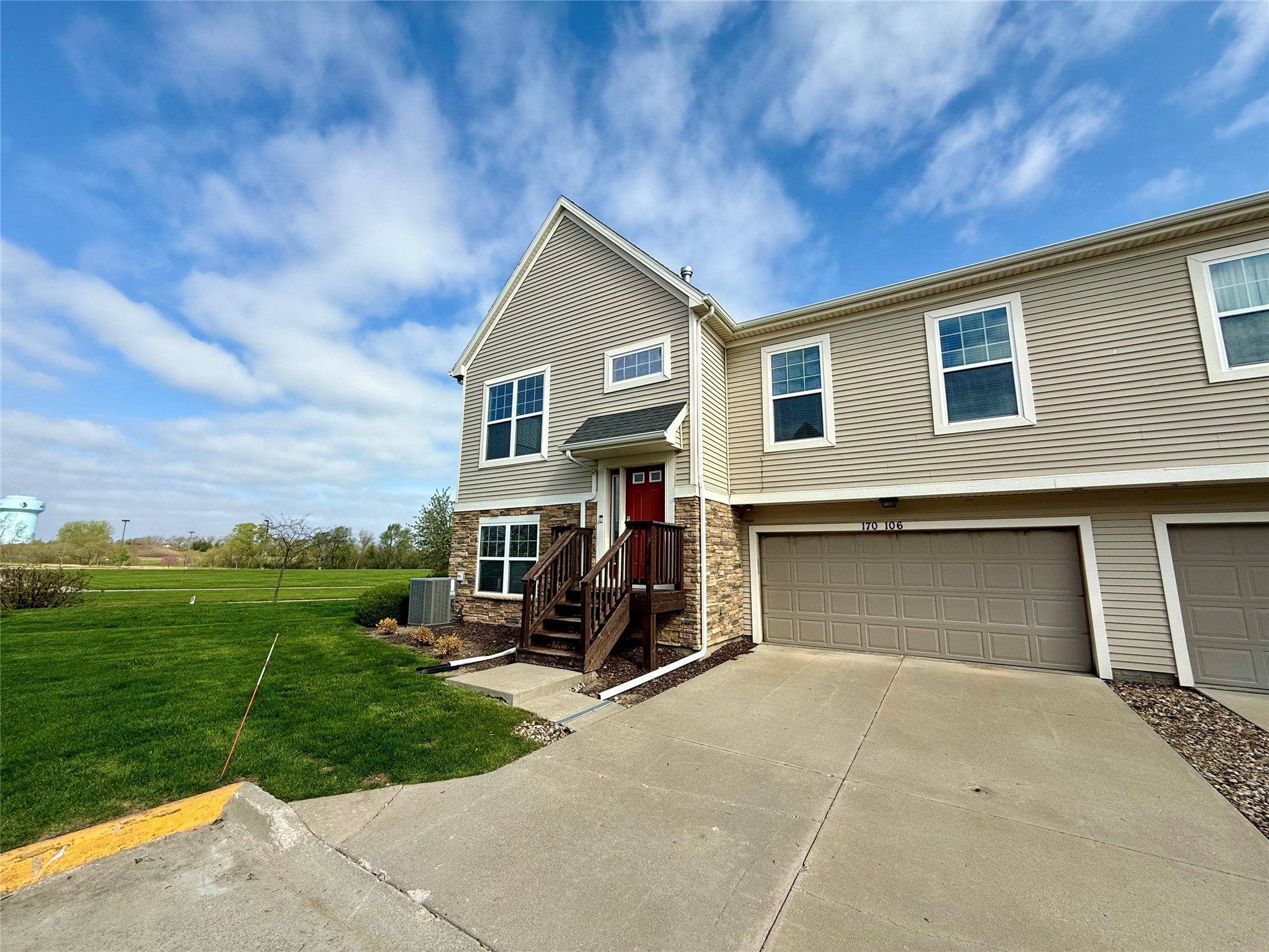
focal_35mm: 14
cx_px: 634
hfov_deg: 102.1
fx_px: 513
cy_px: 476
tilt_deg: +10.2
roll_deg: -0.6
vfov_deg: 85.7
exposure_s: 1/1961
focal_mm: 2.22
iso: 50
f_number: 2.2
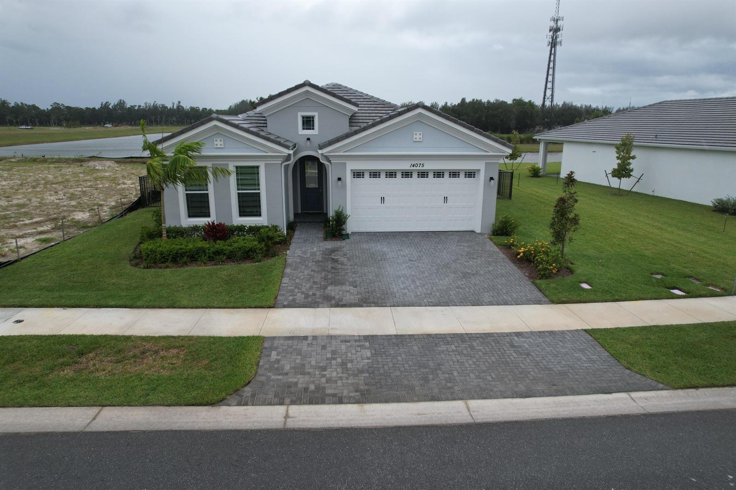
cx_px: 368
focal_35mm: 22
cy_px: 245
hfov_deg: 78.6
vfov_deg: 57.2
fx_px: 450
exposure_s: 1/1250
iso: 100
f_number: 2.8
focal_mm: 8.38
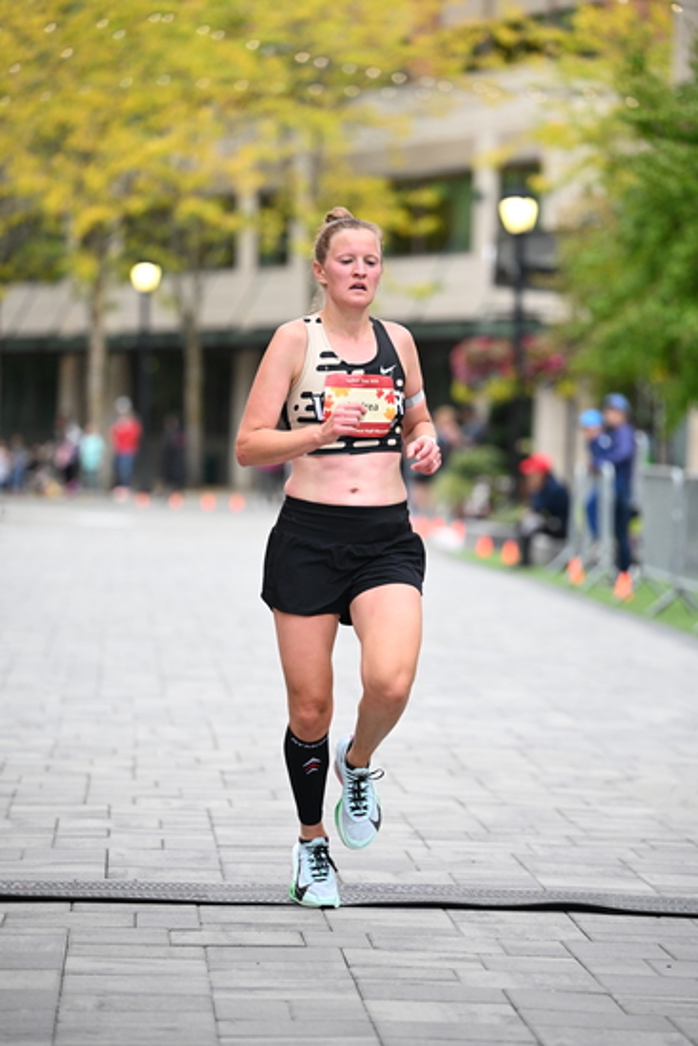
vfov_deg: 14.1
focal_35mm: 145
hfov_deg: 9.5
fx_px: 4214
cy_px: 523
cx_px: 349
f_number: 2.8
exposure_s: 1/1250
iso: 1600
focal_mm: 145
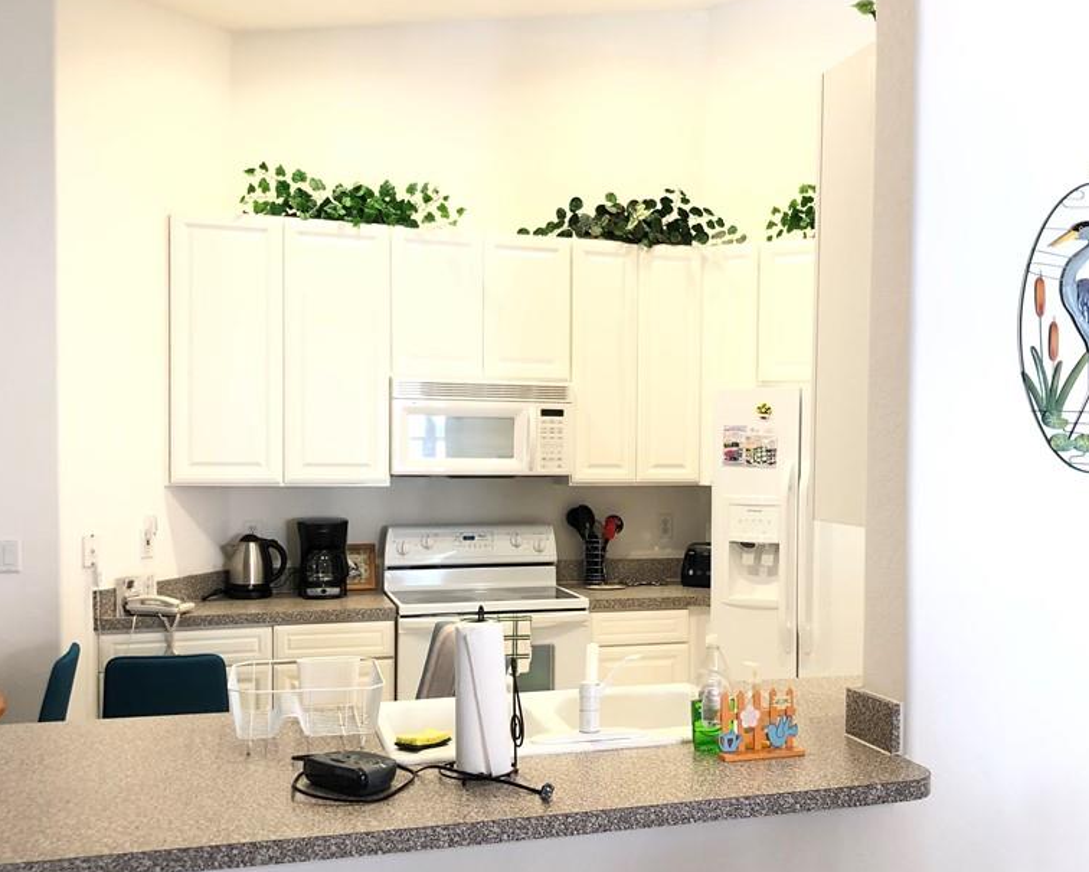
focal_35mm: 37
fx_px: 1193
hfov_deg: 48.9
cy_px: 494
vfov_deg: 40.1
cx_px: 637
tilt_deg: -2.3
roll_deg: -0.1
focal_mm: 3.99
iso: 40
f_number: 1.8
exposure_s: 1/15
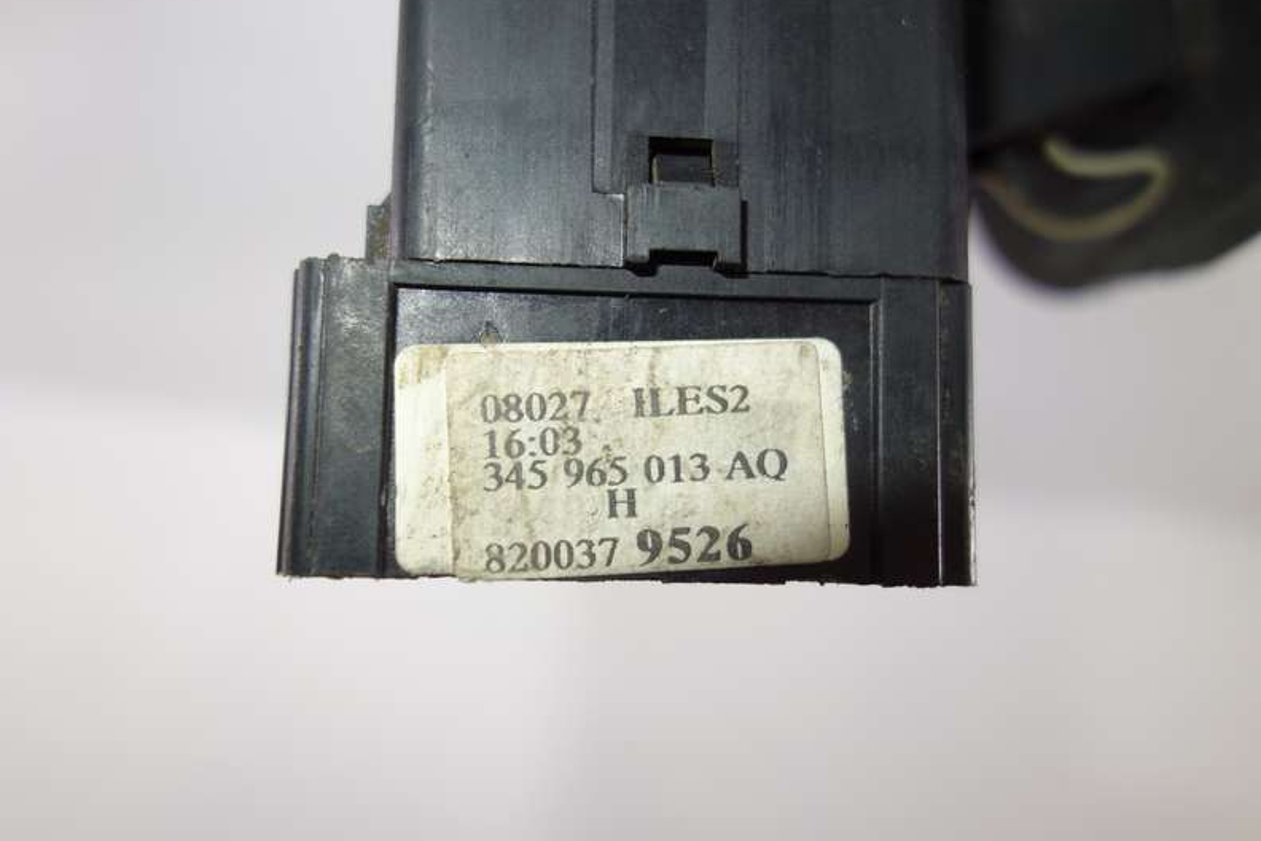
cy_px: 412
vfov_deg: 45.0
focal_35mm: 29
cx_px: 615
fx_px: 1016
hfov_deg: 63.6
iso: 125
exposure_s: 1/100
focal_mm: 10.4
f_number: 2.2
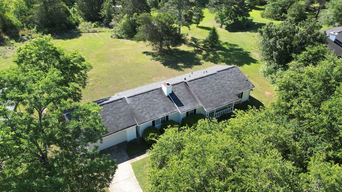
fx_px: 245
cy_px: 88
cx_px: 166
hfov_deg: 69.8
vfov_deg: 42.9
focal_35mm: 27
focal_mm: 6.72
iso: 110
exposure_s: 1/800
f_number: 1.7
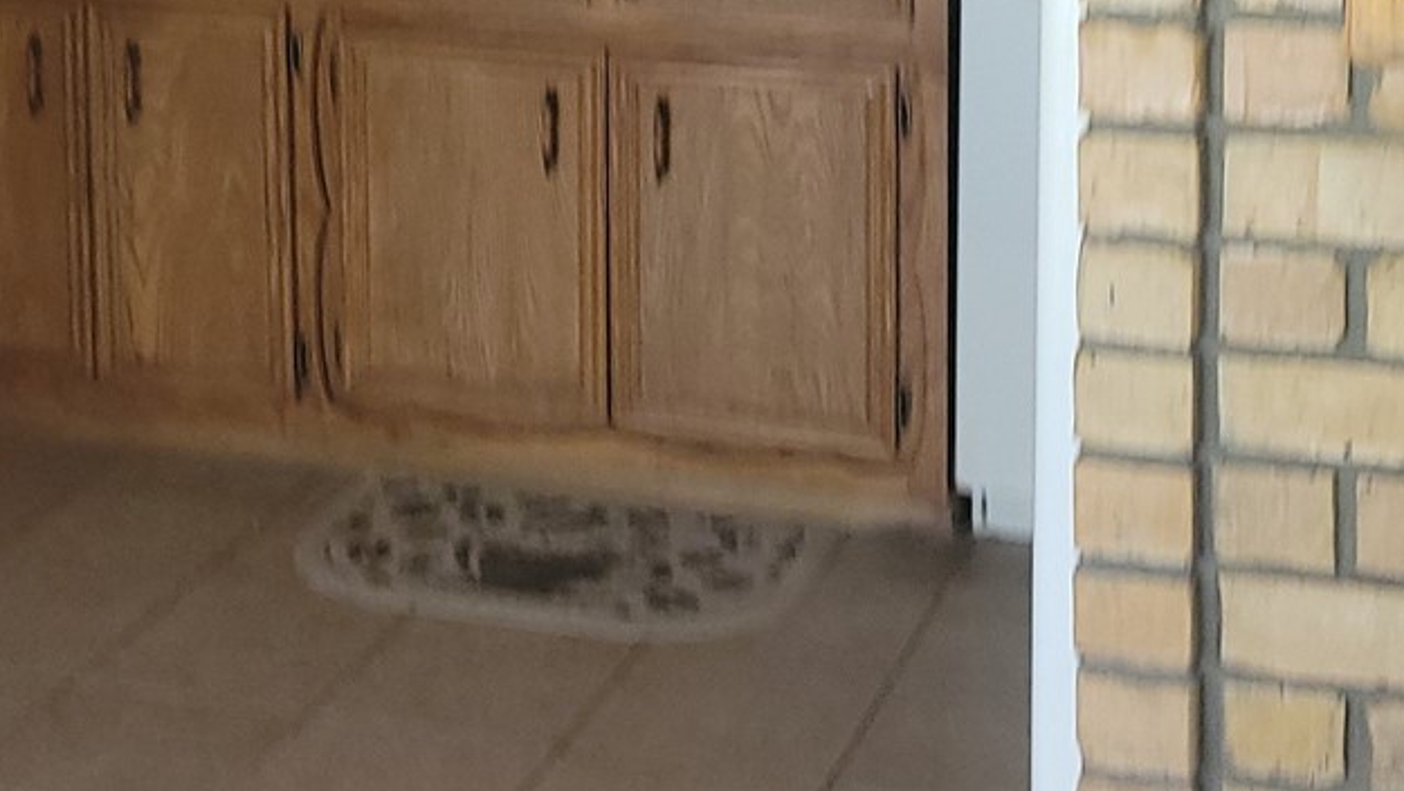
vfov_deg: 13.5
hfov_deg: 24.3
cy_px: -196
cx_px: 481
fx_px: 3240
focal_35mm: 87
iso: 160
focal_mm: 5.4
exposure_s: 1/24
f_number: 1.8
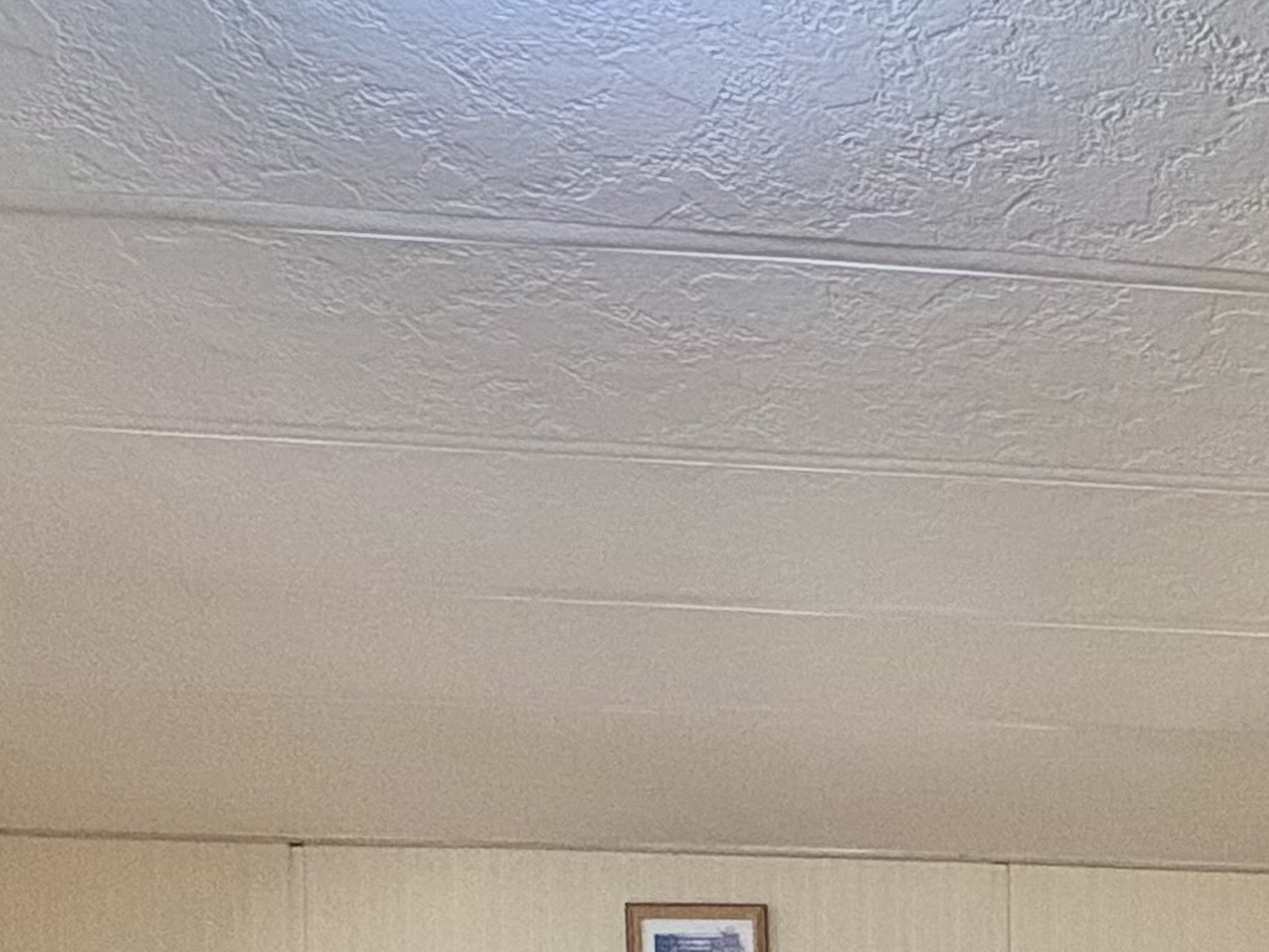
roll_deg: +0.5
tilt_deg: -0.9
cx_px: 1154
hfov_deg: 31.6
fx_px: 2127
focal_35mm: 58
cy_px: 1445
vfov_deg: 21.1
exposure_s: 1/72
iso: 200
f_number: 2.2
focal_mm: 2.22
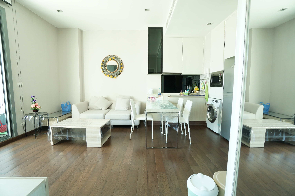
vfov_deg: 77.2
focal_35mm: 15
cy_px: 98
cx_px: 148
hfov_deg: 100.4
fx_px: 123
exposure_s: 1/50
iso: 640
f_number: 4.5
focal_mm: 10
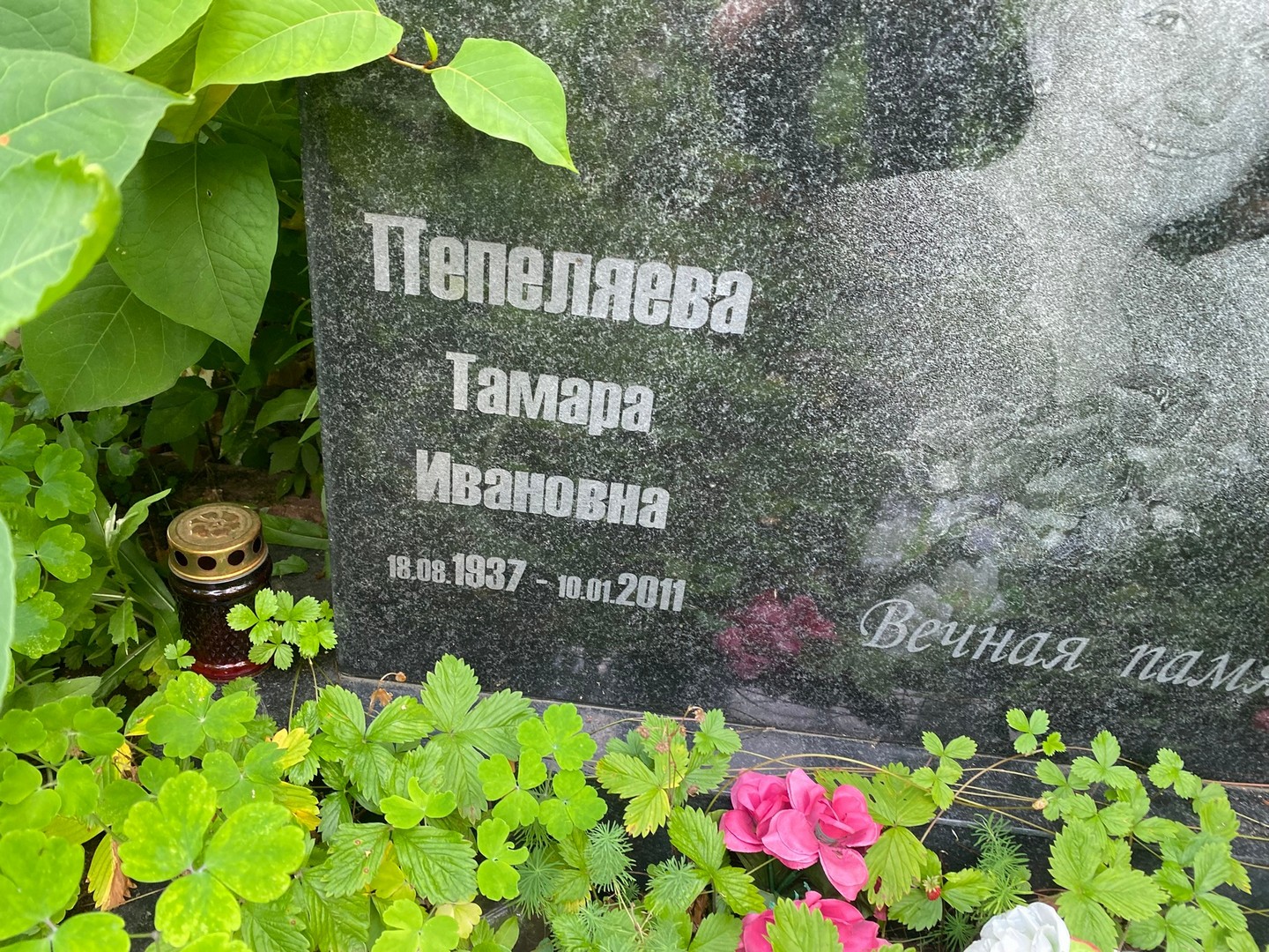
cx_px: 634
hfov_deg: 67.3
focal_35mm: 26
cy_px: 476
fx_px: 953
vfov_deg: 53.1
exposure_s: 1/106
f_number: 1.8
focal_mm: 4.25
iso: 125
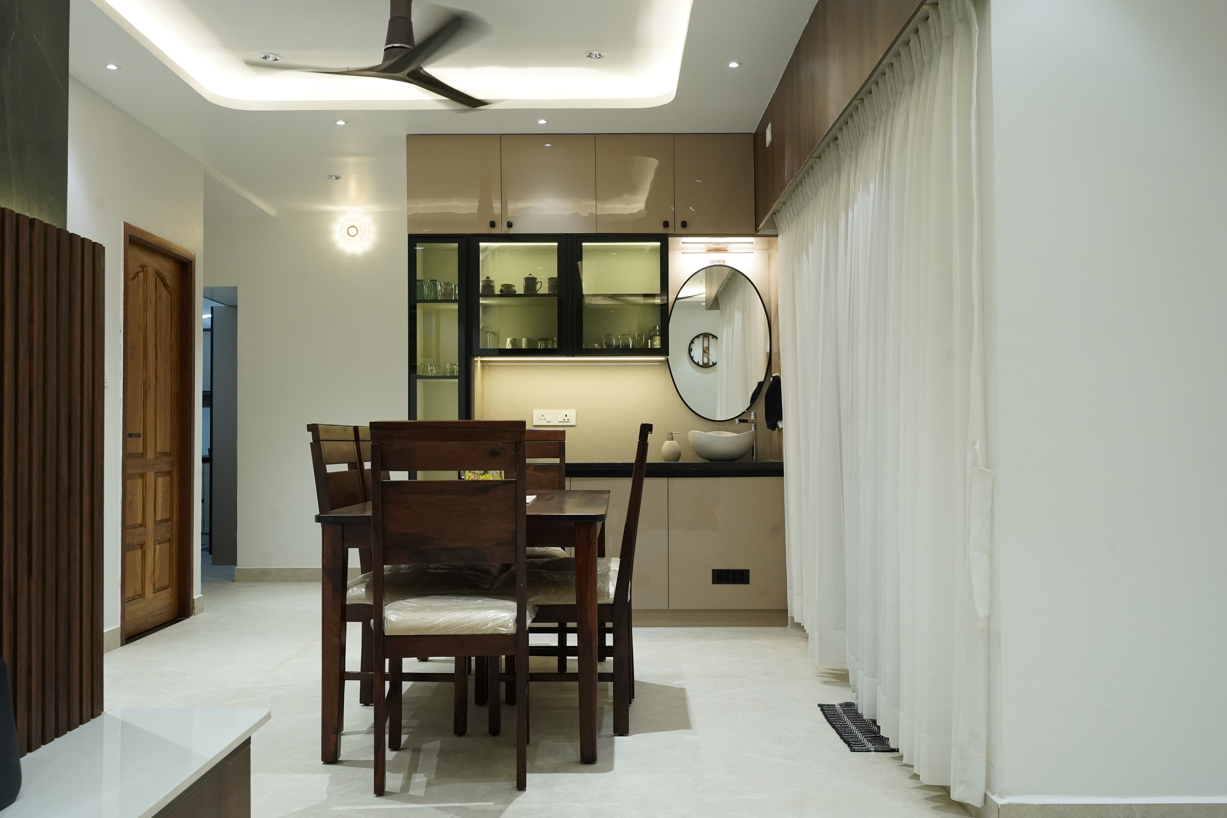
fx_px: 1057
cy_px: 409
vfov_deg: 42.3
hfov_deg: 60.3
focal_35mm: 31
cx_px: 614
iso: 4000
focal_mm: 31
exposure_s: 1/100
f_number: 9
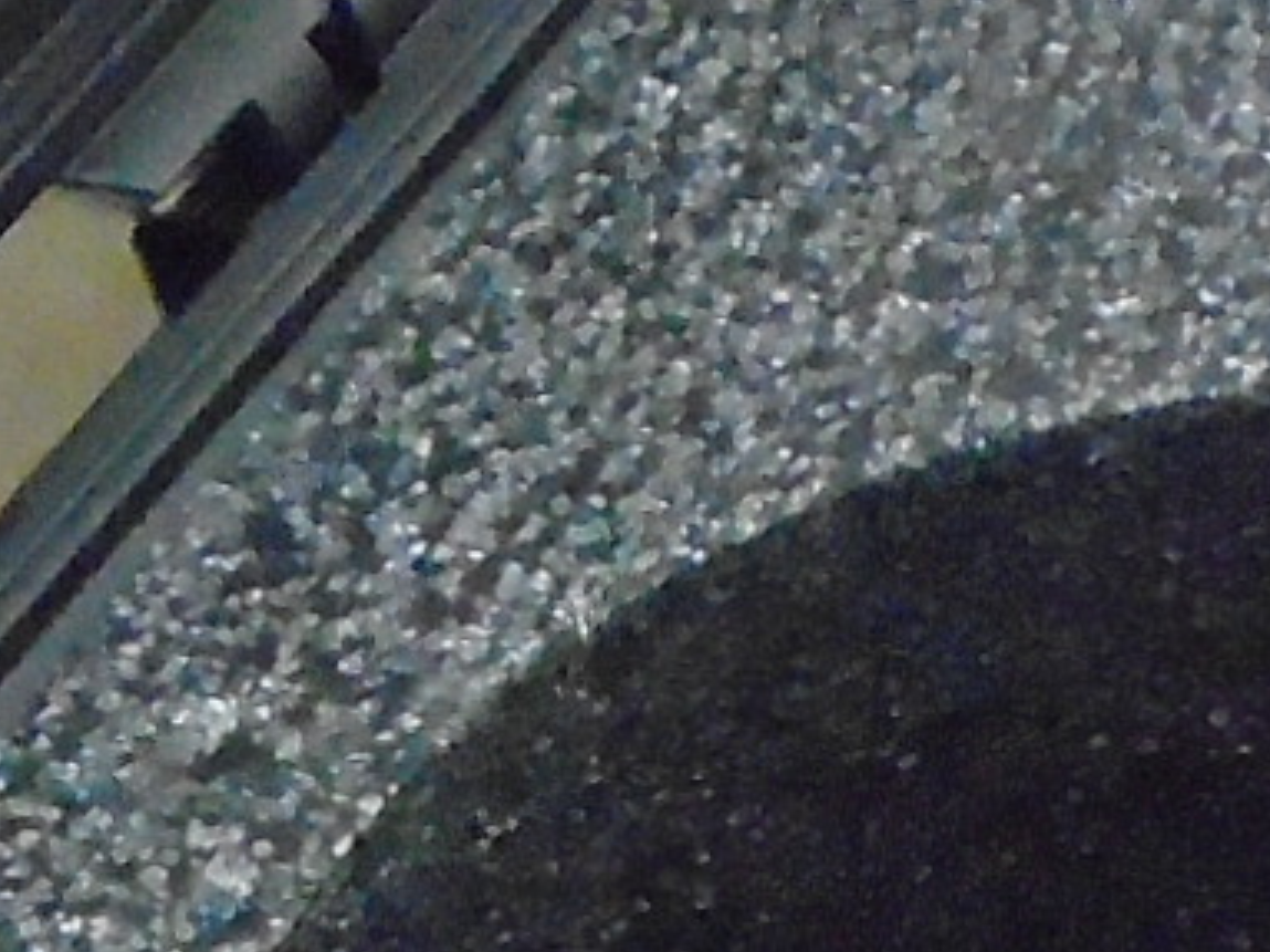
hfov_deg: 11.2
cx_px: 982
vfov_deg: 8.0
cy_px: 1894
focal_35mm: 176
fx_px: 6455
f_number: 3.2
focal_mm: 4.6
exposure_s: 1/60
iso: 1000
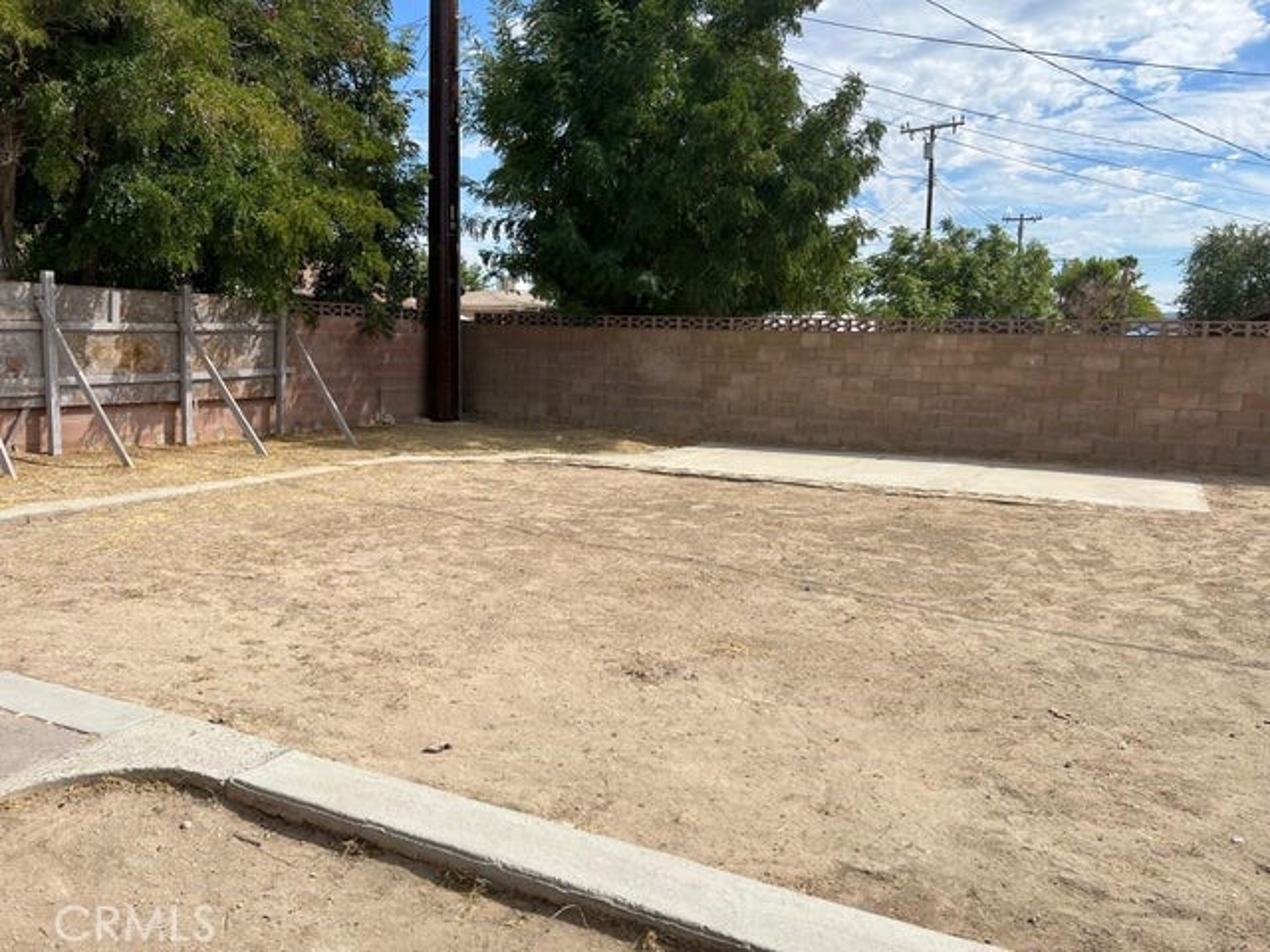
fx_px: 954
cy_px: 476
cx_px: 635
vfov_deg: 53.1
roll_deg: -1.9
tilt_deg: -8.8
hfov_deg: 67.3
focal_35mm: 26
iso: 50
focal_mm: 5.7
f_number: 1.5
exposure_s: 1/4630
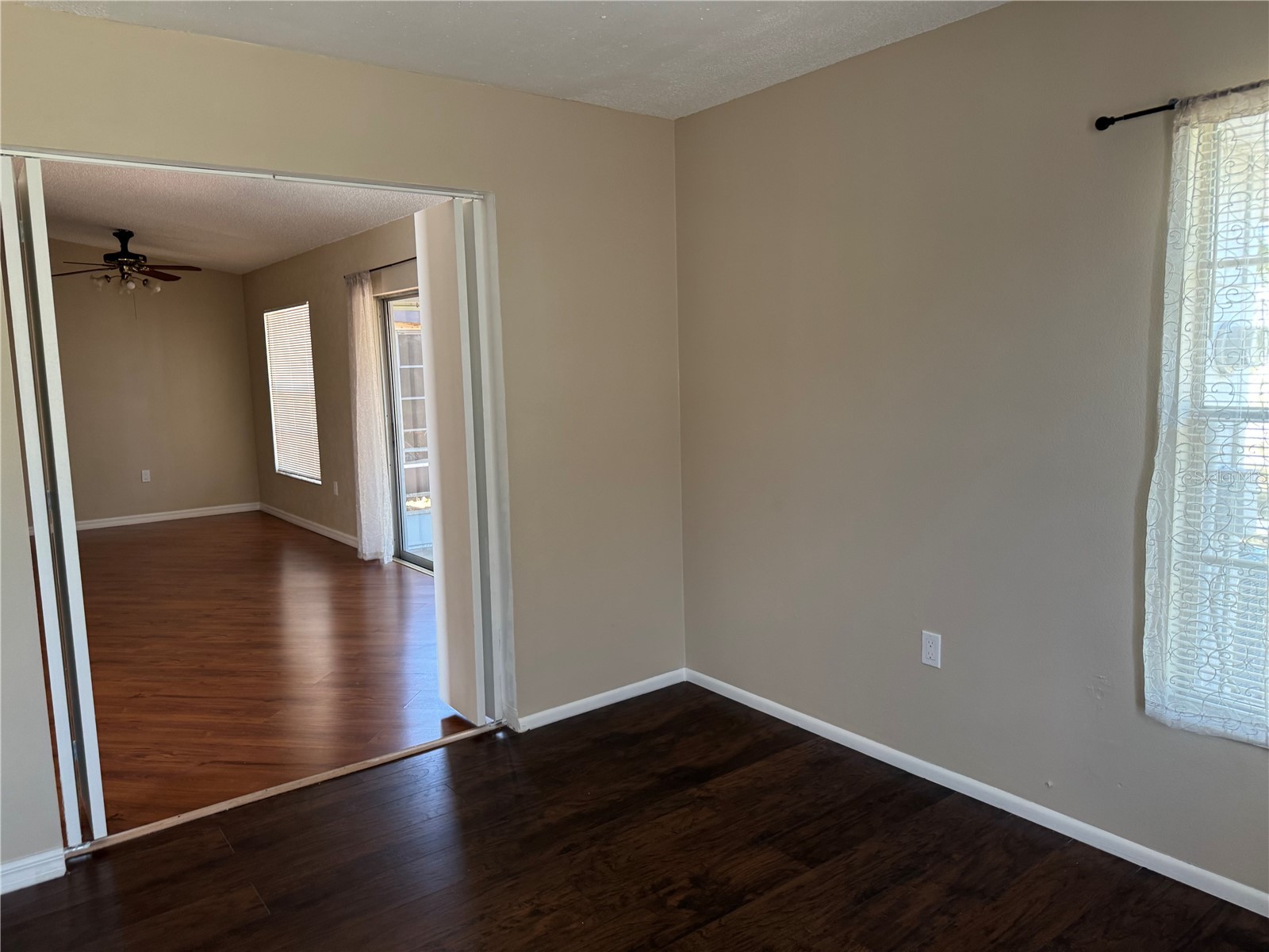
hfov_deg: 71.6
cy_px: 476
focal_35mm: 24
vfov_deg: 56.8
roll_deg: +1.6
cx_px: 634
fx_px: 880
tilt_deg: -7.2
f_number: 1.78
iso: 200
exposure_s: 1/66
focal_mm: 6.76
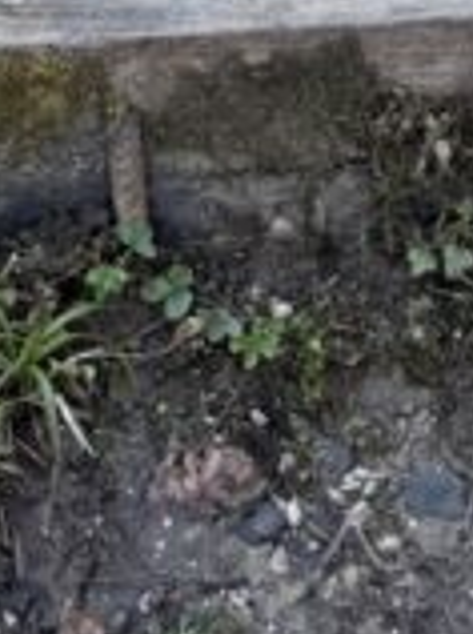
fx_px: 2850
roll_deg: -2.1
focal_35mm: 156
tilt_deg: +1.7
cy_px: -1079
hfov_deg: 9.5
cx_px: 232
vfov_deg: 10.3
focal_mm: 6.76
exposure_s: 1/296
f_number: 1.78
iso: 100
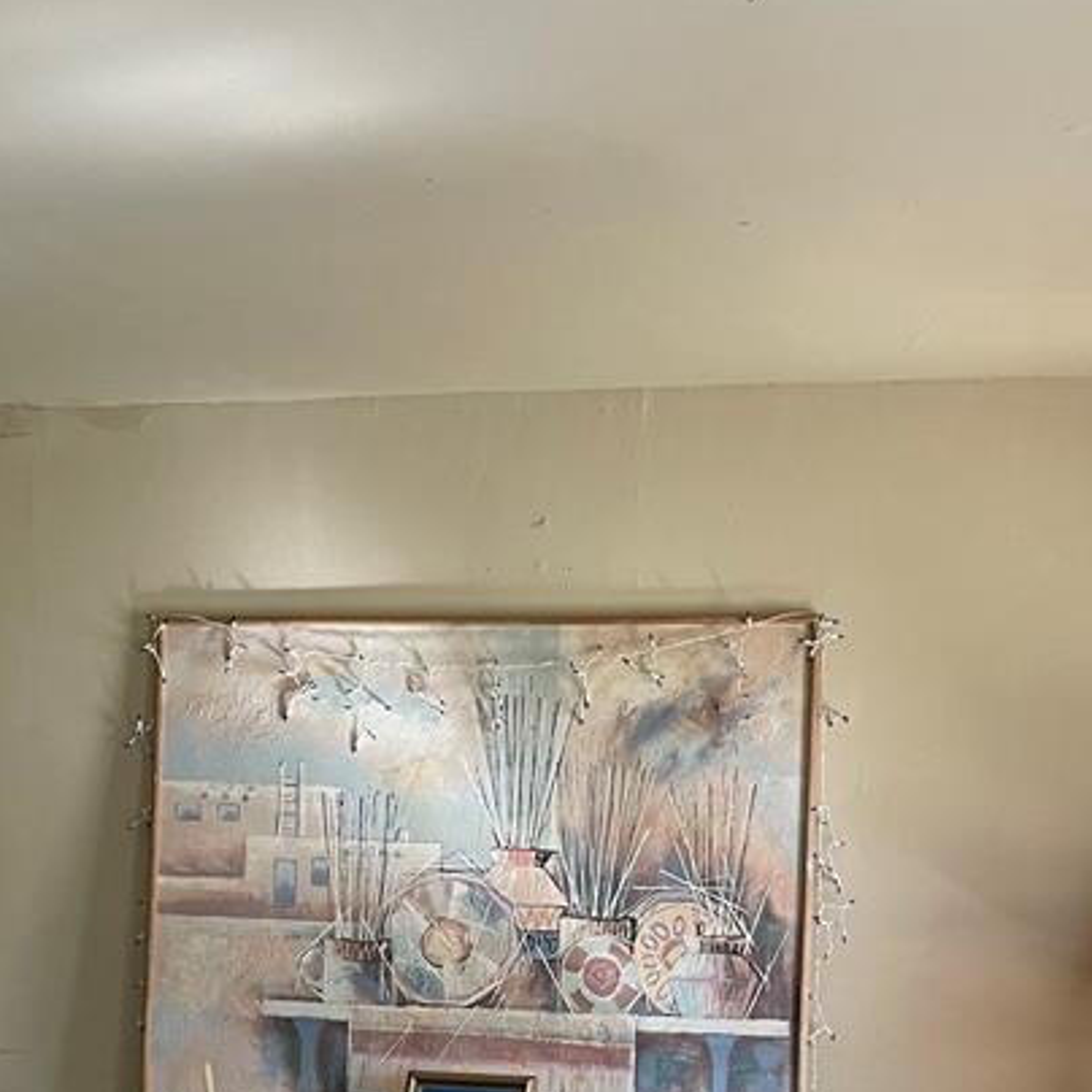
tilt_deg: -3.3
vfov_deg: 29.6
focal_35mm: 56
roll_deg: -1.0
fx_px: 1999
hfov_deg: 30.5
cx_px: 595
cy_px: 935
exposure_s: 1/60
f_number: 1.6
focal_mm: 5.1
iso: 200
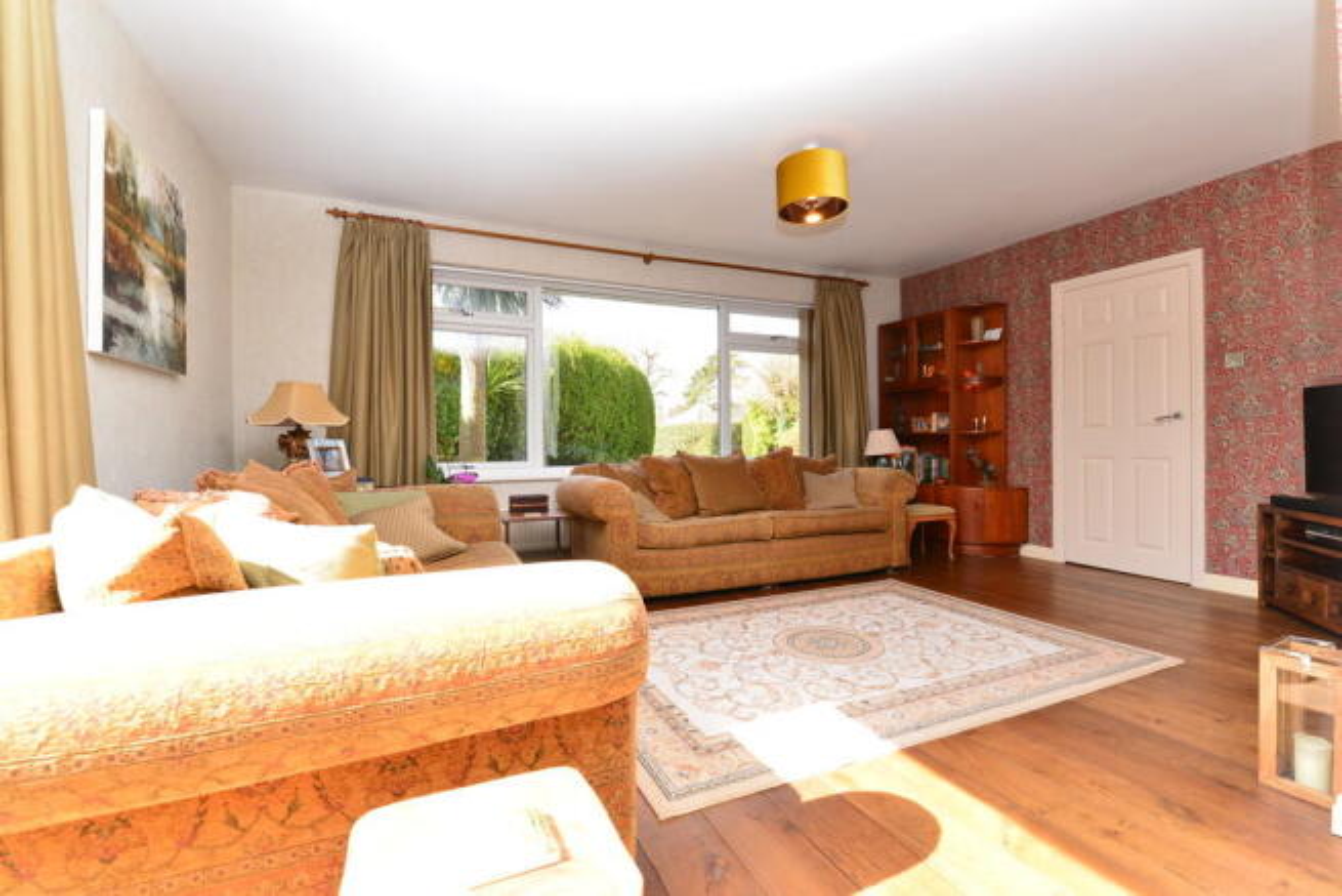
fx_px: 559
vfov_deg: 77.4
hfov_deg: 100.4
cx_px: 671
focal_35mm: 15
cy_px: 448
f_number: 7.1
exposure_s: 1/200
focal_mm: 15
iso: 800
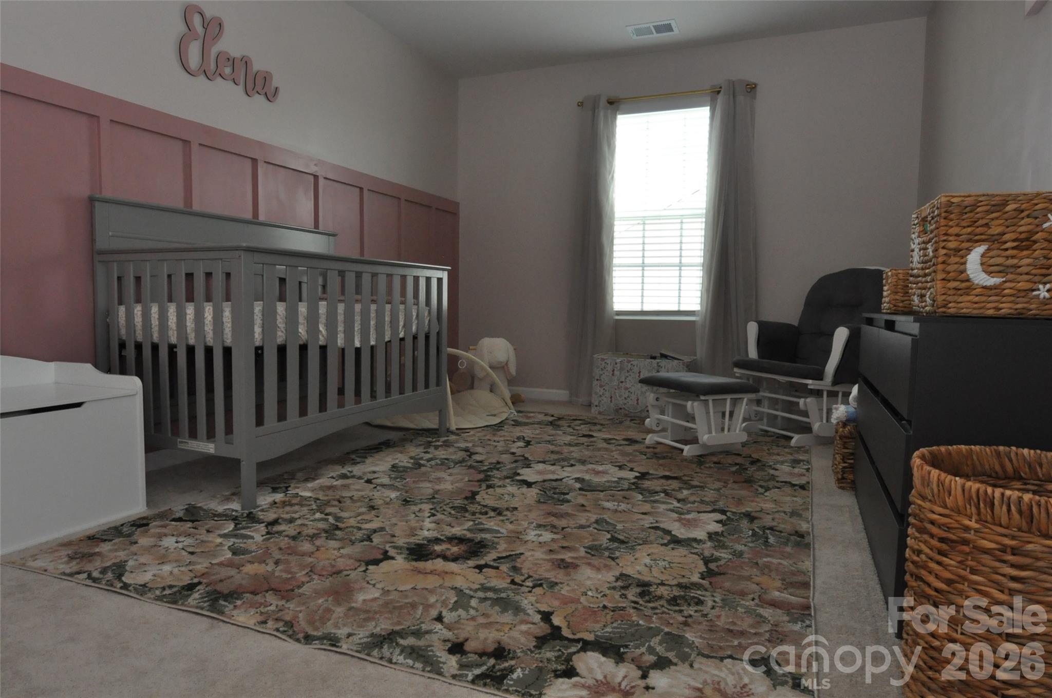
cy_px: 349
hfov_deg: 81.3
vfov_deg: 59.4
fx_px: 613
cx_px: 526
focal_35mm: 21
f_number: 6.3
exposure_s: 1/60
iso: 1250
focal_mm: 14
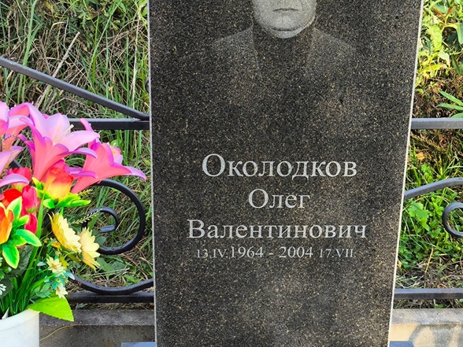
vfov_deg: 21.6
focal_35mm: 68
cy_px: 212
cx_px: 245
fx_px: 910
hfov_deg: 28.6
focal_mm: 4.71
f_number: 1.7
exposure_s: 1/177
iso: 50
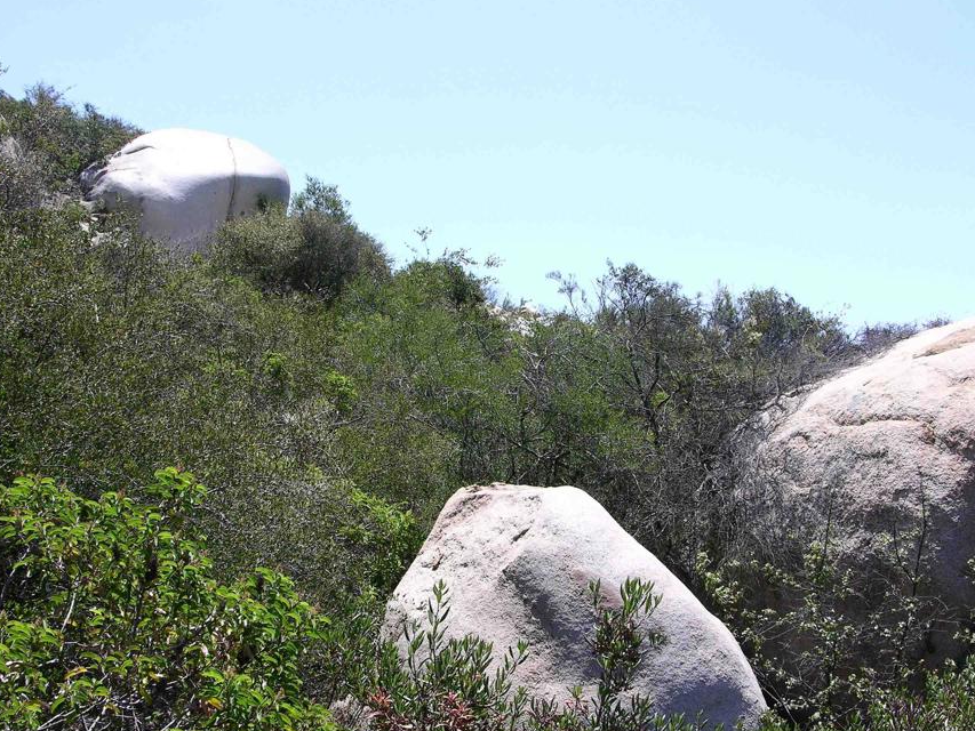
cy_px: 412
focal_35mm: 42
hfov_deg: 44.8
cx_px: 463
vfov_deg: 34.3
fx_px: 1183
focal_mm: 8.9
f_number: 8
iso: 50
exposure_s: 1/106
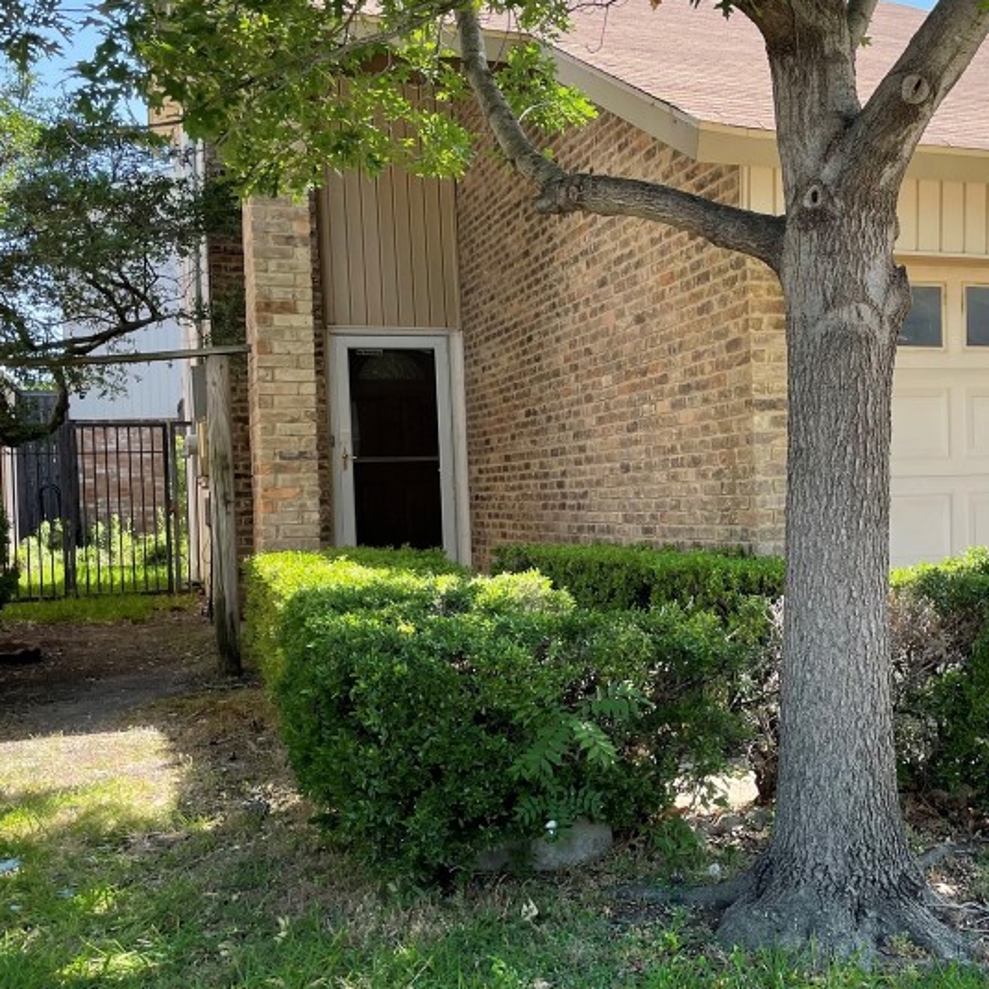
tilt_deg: -1.0
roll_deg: +1.6
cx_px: 778
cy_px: 512
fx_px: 1422
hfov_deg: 37.1
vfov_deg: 38.3
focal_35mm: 44
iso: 32
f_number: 1.6
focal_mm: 4.2
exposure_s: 1/882
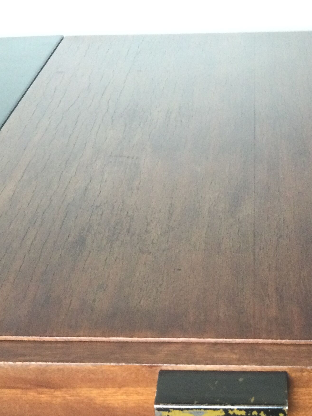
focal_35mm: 58
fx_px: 697
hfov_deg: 25.1
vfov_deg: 31.6
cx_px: 203
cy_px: 379
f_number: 2.4
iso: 160
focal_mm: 3.3
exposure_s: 1/33
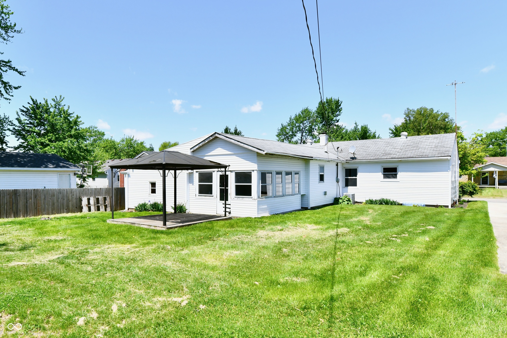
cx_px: 254
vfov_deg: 67.4
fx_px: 253
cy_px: 169
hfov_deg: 90.0
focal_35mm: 18
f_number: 11
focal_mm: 18
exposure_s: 1/500
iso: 640
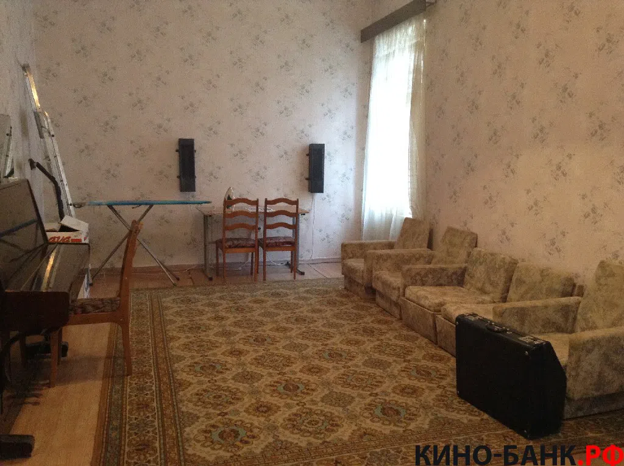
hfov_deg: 55.4
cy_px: 233
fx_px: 594
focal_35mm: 33
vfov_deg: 42.8
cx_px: 312
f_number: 2.4
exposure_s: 1/25
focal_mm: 3.3
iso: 160
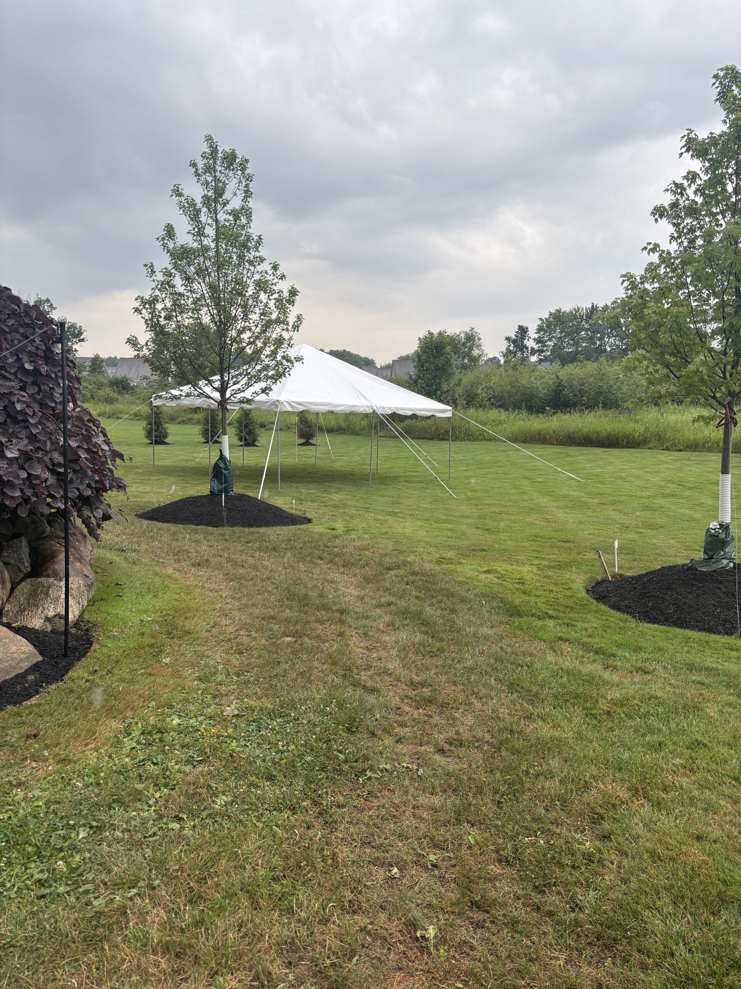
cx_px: 370
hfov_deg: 53.1
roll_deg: -1.3
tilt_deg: -7.3
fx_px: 742
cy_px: 494
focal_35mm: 26
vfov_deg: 67.3
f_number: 1.6
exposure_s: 1/1164
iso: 50
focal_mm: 5.96
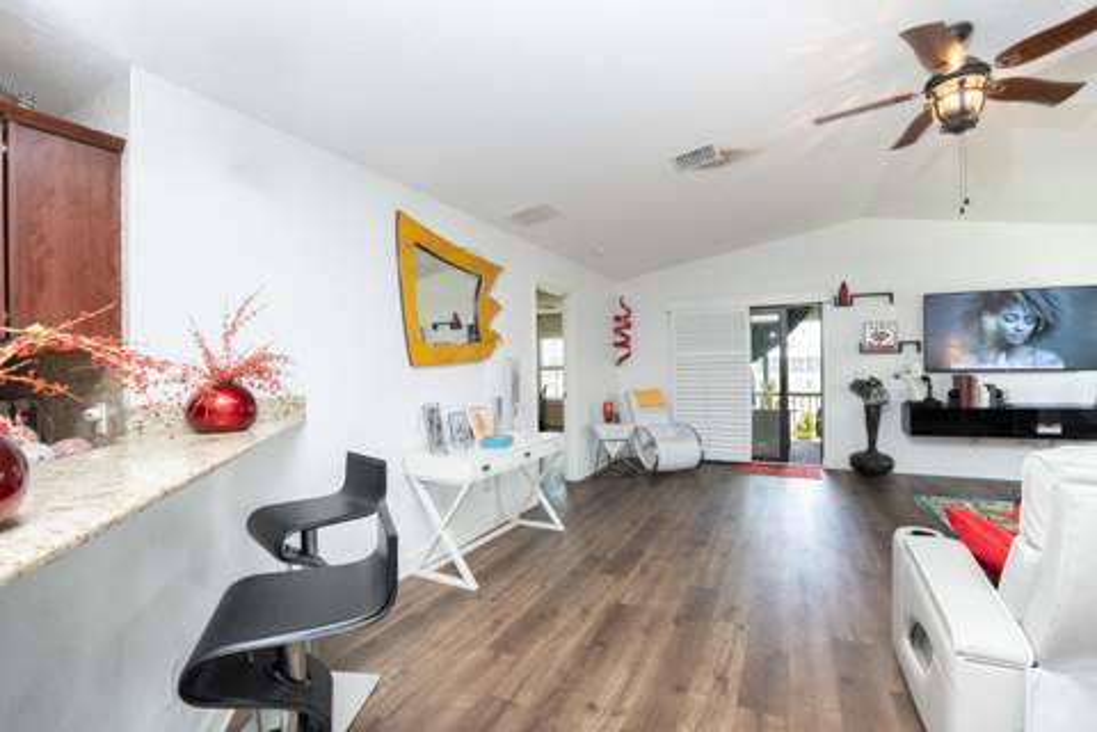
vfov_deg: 77.3
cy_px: 366
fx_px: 457
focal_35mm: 15
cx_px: 548
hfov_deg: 100.4
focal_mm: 10
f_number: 4
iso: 400
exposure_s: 1/125
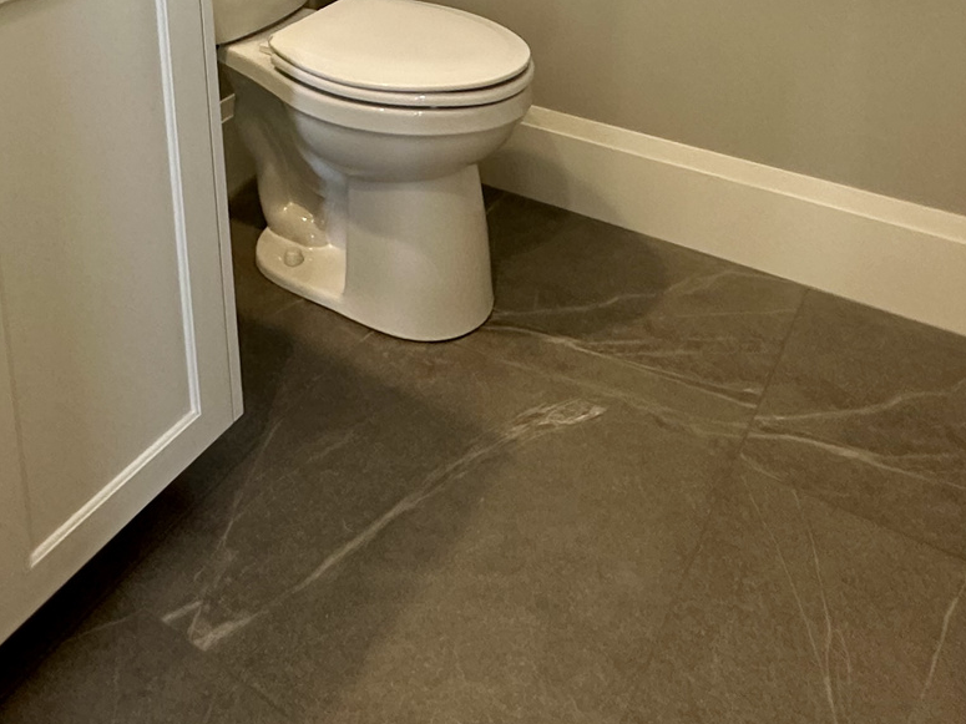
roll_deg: +2.3
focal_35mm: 37
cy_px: -206
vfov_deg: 30.7
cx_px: 395
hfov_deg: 49.9
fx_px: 1032
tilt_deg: -9.2
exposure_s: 1/120
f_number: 2.2
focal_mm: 2.22
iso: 250
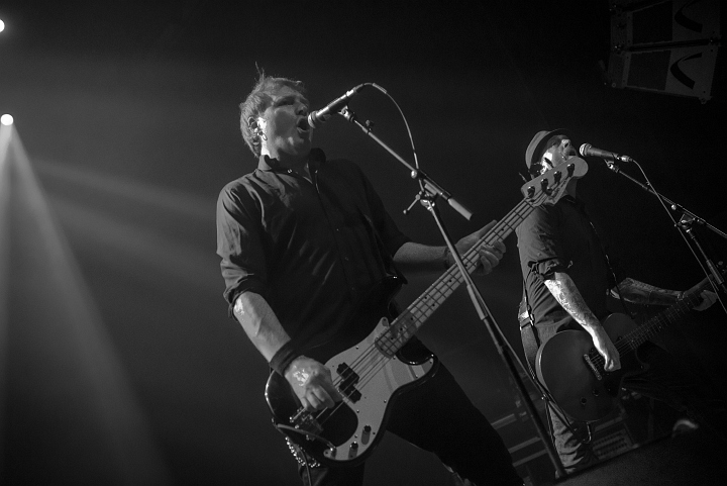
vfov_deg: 29.9
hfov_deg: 43.6
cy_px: 243
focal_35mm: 45
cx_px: 364
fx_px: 909
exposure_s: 1/100
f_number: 2.8
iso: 3200
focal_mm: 45
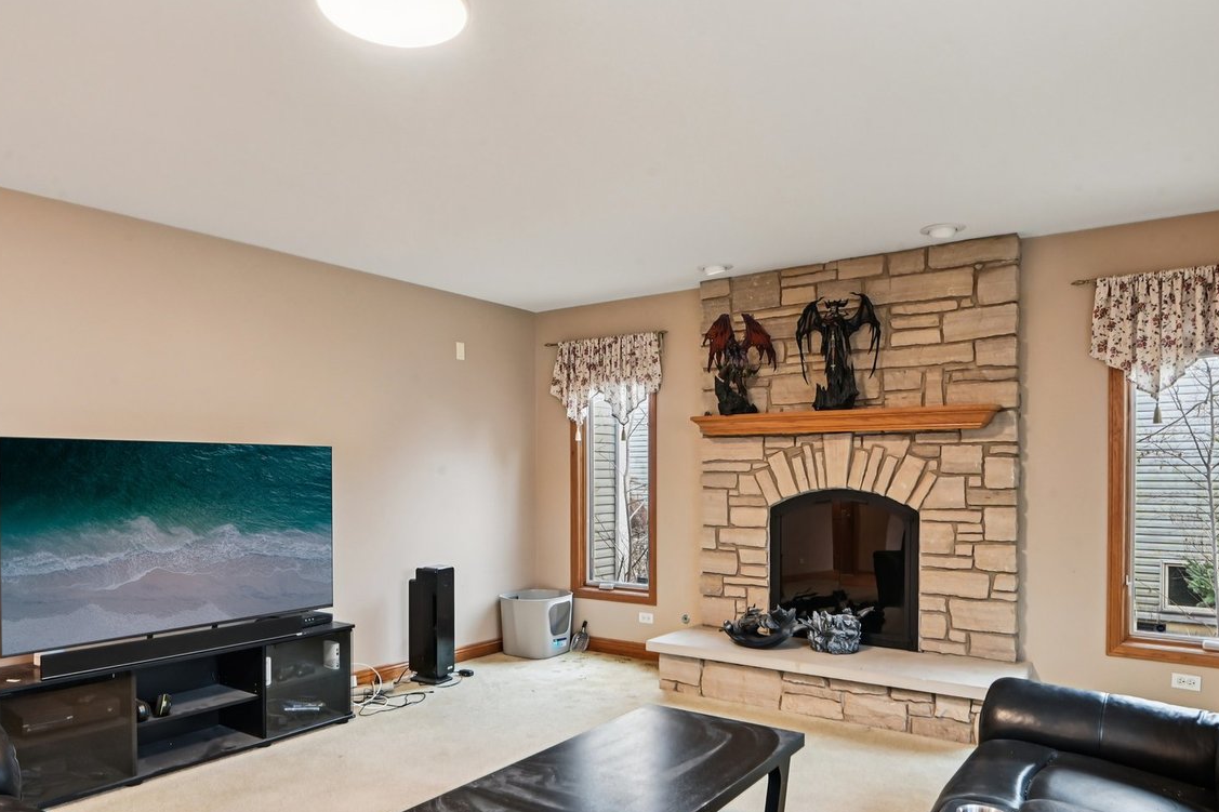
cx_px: 619
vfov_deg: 54.4
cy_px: 511
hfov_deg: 76.1
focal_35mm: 23
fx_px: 779
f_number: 13
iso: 400
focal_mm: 16
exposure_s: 1/3.33
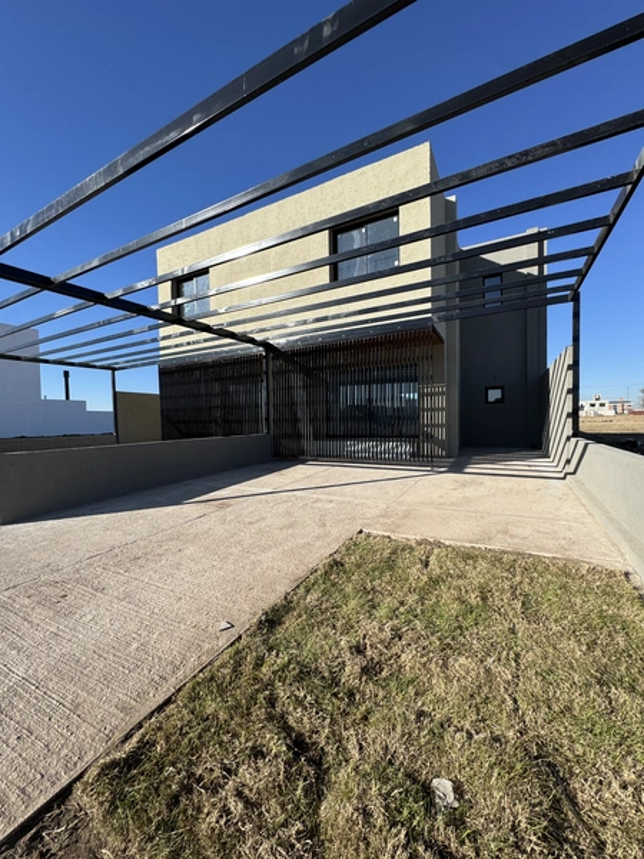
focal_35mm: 14
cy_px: 430
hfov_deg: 85.7
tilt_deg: -1.6
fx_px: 347
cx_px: 322
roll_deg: +1.0
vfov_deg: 102.1
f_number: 2.2
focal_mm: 2.22
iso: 50
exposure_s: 1/1748
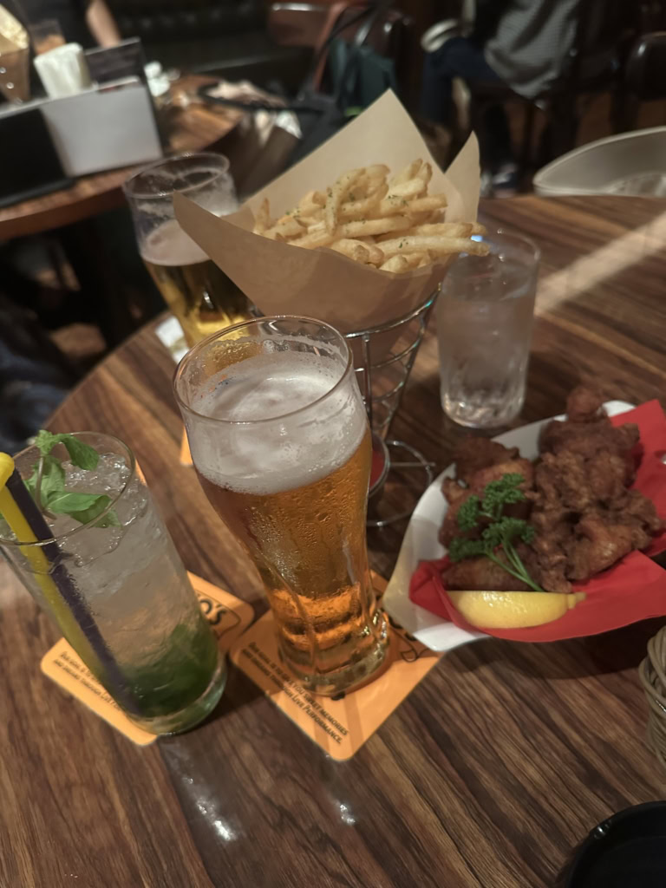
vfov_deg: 71.6
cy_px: 444
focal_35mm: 24
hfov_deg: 56.8
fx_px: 616
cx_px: 333
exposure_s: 1/25
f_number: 1.8
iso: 800
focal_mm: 6.9
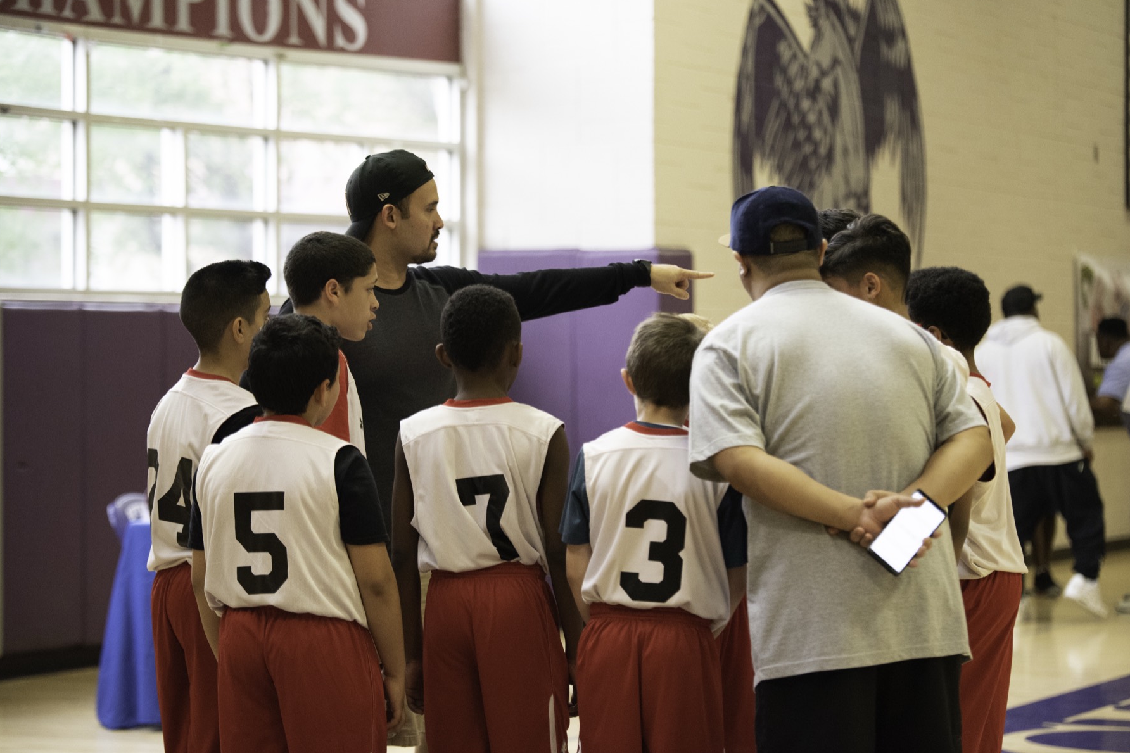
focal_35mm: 111
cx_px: 562
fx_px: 3484
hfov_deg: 18.4
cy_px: 376
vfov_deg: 12.3
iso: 4000
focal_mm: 110
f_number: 2.8
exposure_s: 1/800
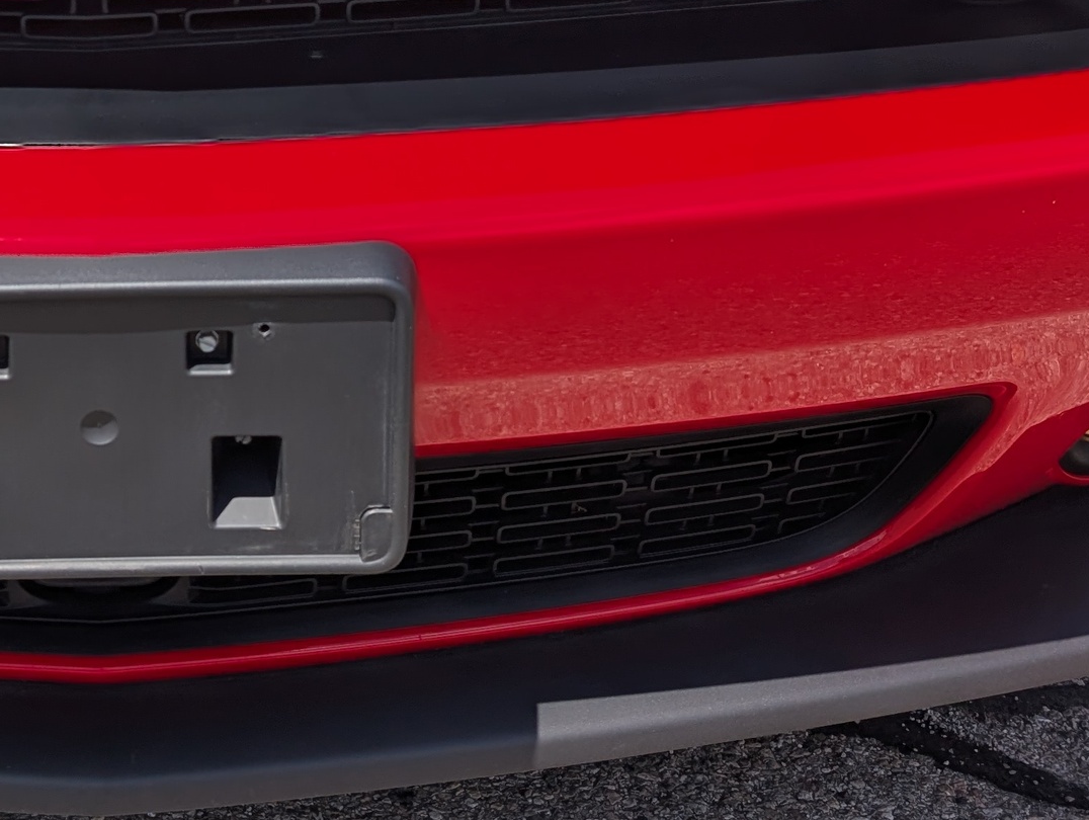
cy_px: -34
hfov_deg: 28.7
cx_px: 59
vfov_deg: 22.0
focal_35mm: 64
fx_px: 2016
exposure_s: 1/1418
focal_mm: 6.9
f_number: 1.68
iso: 20
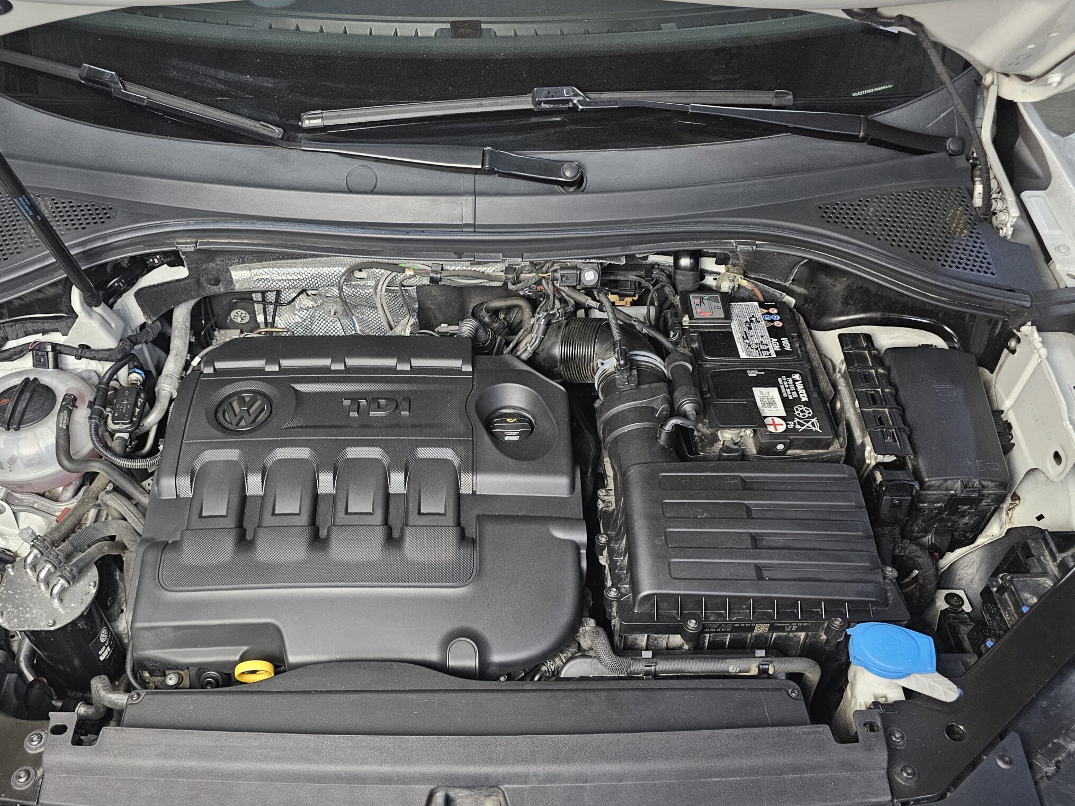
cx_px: 470
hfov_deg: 61.4
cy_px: 500
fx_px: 901
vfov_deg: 47.8
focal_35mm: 29
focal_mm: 6.3
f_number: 1.7
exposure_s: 1/50
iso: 500
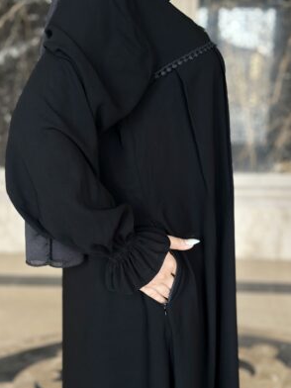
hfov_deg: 29.7
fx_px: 549
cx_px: 146
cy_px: 197
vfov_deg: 38.9
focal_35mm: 49
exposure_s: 1/60
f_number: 1.78
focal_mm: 6.86
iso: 250
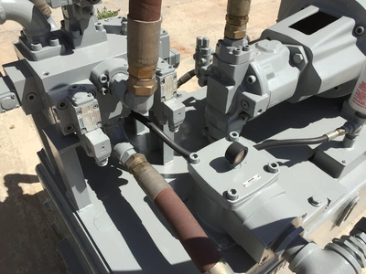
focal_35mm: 29
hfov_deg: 61.7
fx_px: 307
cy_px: 137
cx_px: 183
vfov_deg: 48.2
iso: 32
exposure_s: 1/1883
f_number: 2.2
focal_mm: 4.15
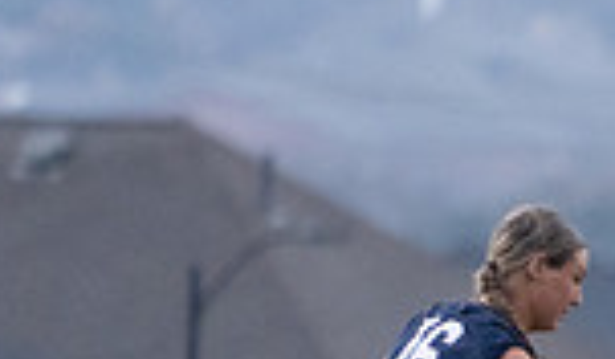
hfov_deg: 0.9
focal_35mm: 2326
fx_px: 38264
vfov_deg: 0.5
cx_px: 1617
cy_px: 675
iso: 3200
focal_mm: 400
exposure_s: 1/1250
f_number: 5.6
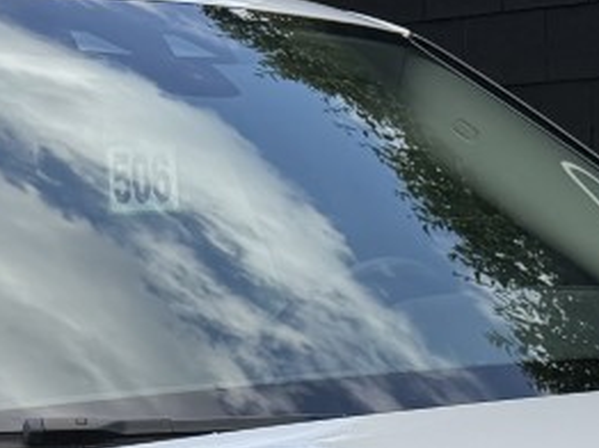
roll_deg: +0.9
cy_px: 1045
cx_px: 450
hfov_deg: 14.9
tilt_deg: -19.1
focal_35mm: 132
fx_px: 2282
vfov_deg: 9.9
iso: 80
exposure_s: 1/3145
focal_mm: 6.76
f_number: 1.78
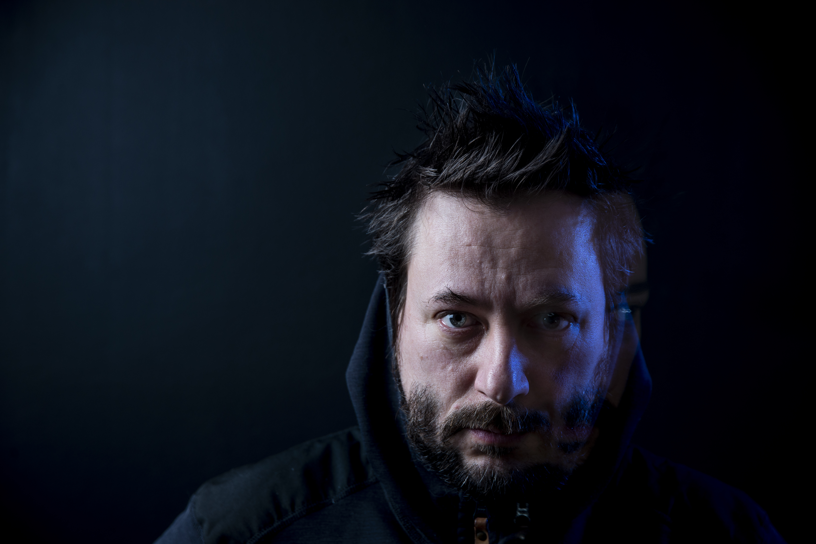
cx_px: 405
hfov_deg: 21.2
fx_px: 2176
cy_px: 272
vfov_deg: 14.3
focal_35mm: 96
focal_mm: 95
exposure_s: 2
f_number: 5.6
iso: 160
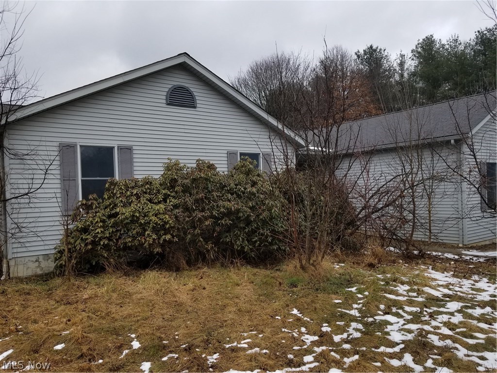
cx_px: 248
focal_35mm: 26
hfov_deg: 67.3
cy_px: 186
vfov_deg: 53.1
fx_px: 373
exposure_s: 1/582
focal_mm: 4.25
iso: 50
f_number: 1.7
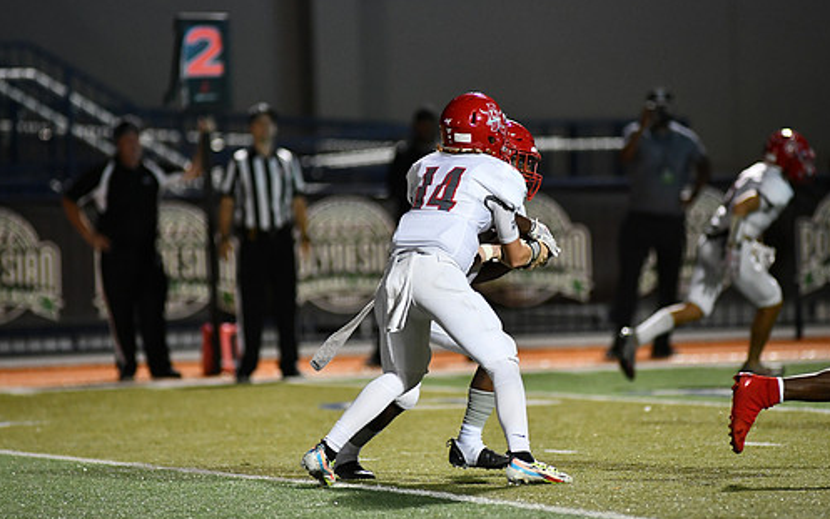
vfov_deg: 3.7
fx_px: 8078
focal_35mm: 357
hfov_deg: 5.9
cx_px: 441
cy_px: 263
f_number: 2.8
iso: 3600
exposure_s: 1/1000
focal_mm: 300
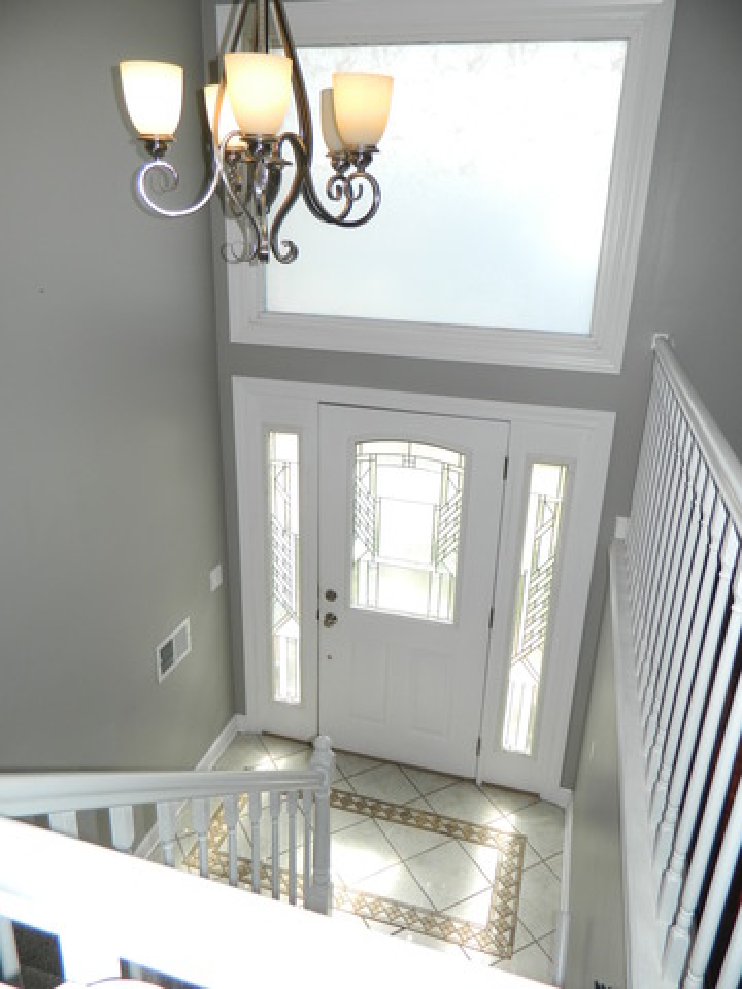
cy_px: 494
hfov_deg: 54.9
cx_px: 371
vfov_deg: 69.4
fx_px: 715
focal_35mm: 25
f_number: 3.1
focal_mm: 4.5
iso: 80
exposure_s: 1/200
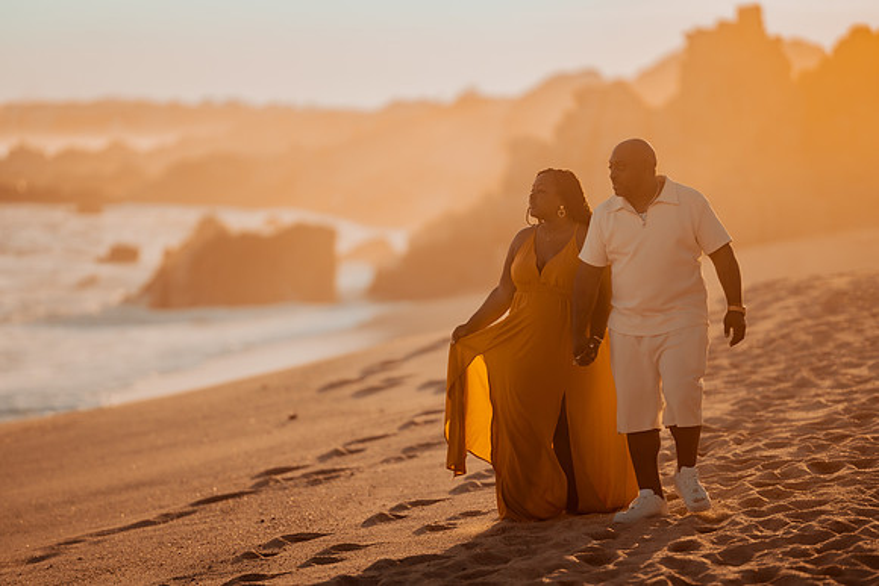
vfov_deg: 10.2
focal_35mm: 135
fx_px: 3297
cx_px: 440
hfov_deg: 15.2
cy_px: 293
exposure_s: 1/8000
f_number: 1.8
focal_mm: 135
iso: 100
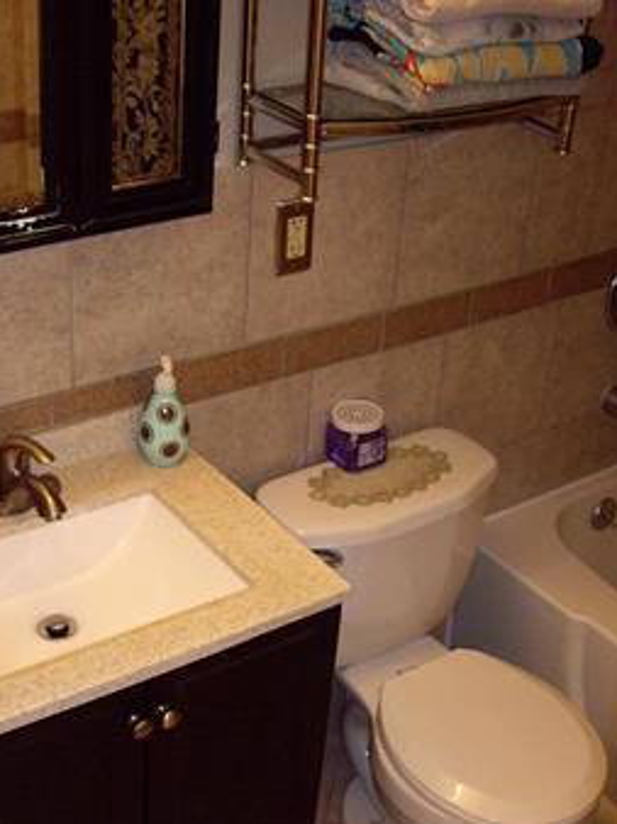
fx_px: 1285
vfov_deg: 35.4
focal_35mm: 54
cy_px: 507
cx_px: 278
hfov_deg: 27.0
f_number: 2.7
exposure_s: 1/40
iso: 200
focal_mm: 6.2
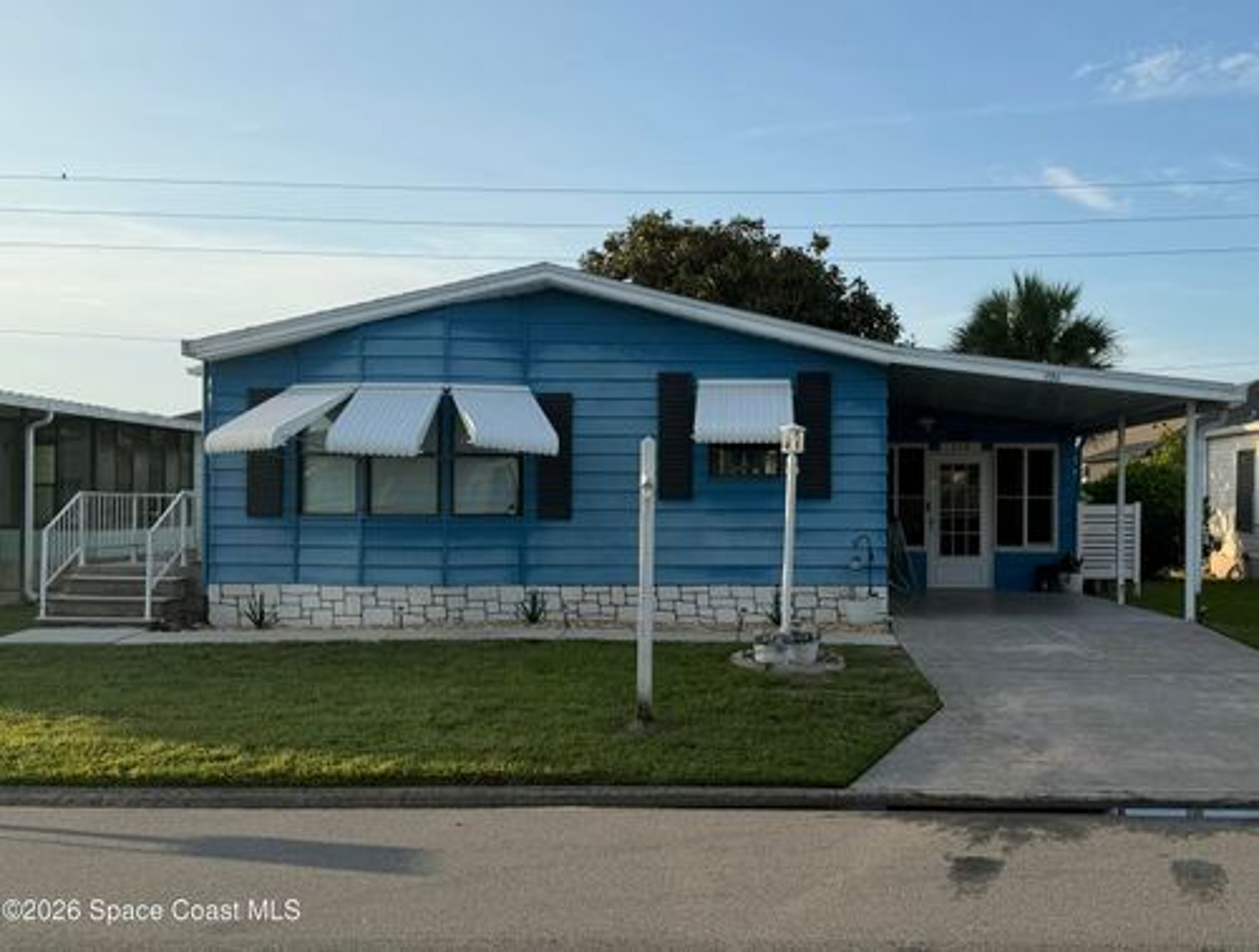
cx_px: 630
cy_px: 476
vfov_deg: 57.1
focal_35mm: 24
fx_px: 875
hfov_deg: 71.4
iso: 80
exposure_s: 1/2611
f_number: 1.78
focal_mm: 6.76
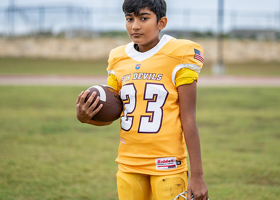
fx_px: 580
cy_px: 77
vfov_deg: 19.5
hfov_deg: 27.1
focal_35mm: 73
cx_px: 157
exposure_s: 1/2000
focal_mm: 50
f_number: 1.2
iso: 320
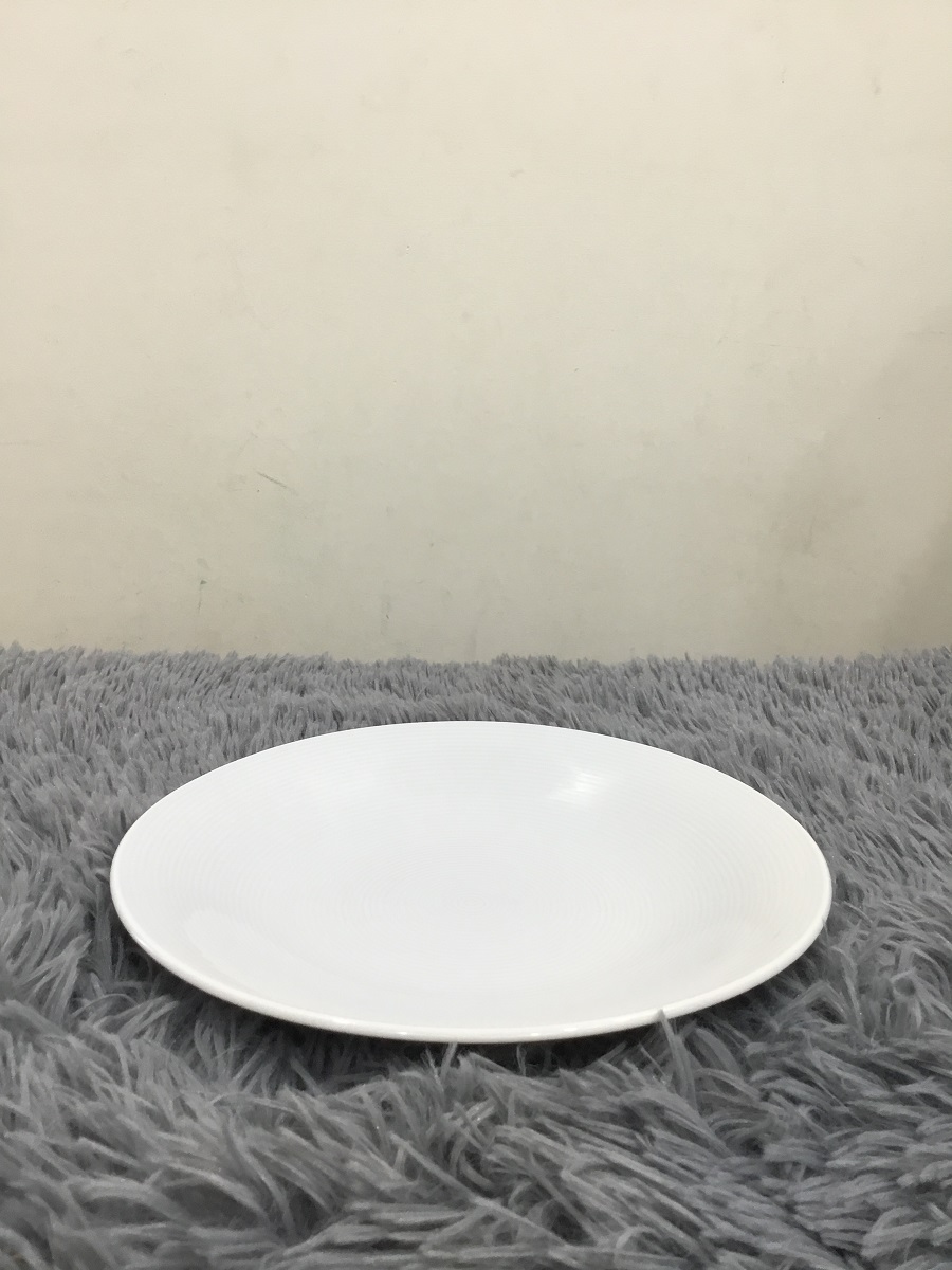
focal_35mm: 31
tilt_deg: -14.4
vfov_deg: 58.4
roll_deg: +0.5
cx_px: 476
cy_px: 635
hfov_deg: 45.4
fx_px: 1137
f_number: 2.4
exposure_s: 1/33
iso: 64
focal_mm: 3.3
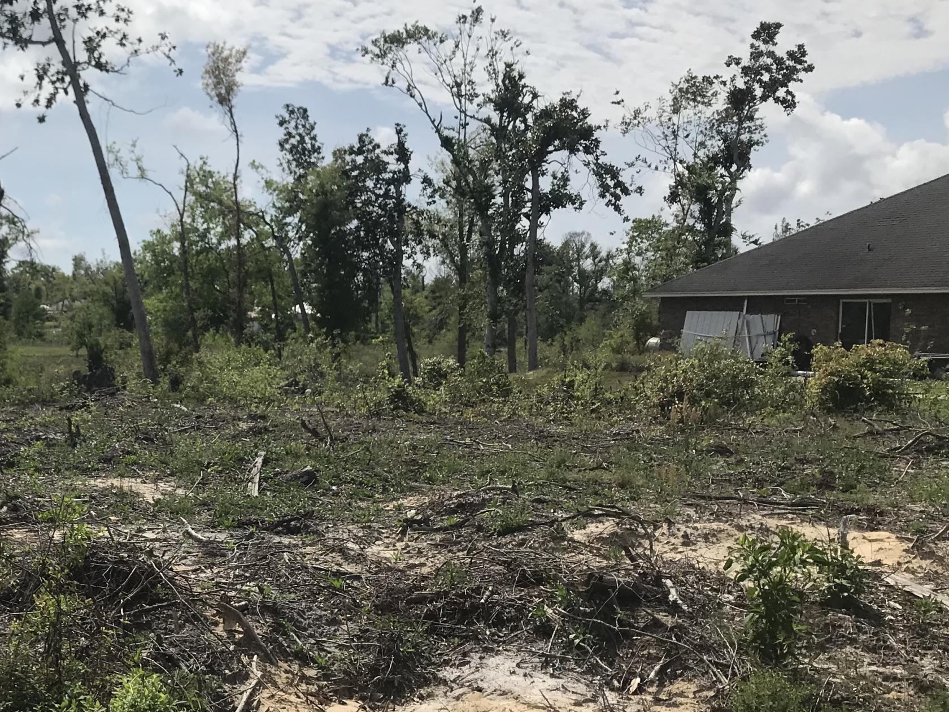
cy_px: 441
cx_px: 111
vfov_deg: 29.0
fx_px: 1371
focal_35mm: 50
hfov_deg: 36.1
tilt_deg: -4.3
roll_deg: -0.4
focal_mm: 3.99
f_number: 1.8
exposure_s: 1/5988
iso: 25
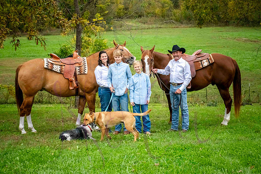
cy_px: 87
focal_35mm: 81
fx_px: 587
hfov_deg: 25.1
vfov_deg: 16.9
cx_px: 130
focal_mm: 80
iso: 2000
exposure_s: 1/800
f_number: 9
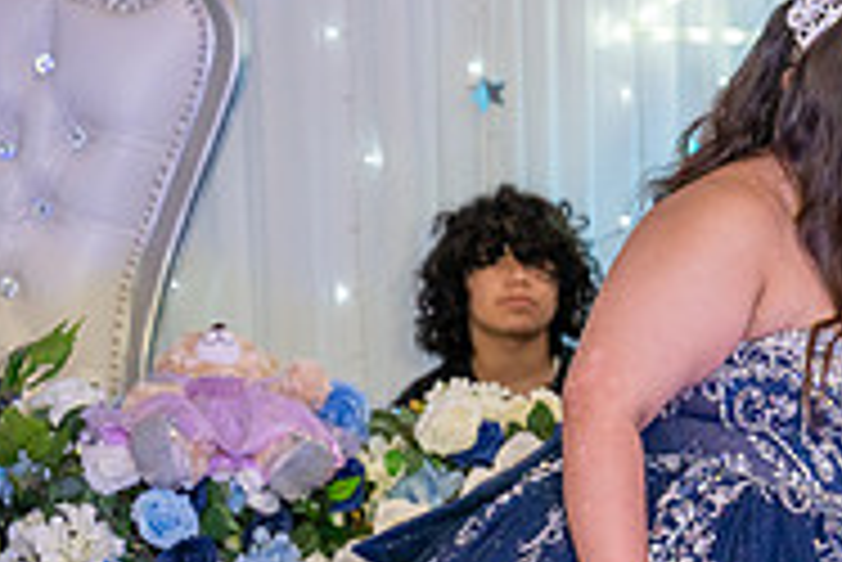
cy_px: 744
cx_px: 1216
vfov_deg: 6.3
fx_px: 5079
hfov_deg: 9.3
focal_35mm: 217
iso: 1250
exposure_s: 1/200
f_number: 2.8
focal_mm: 70
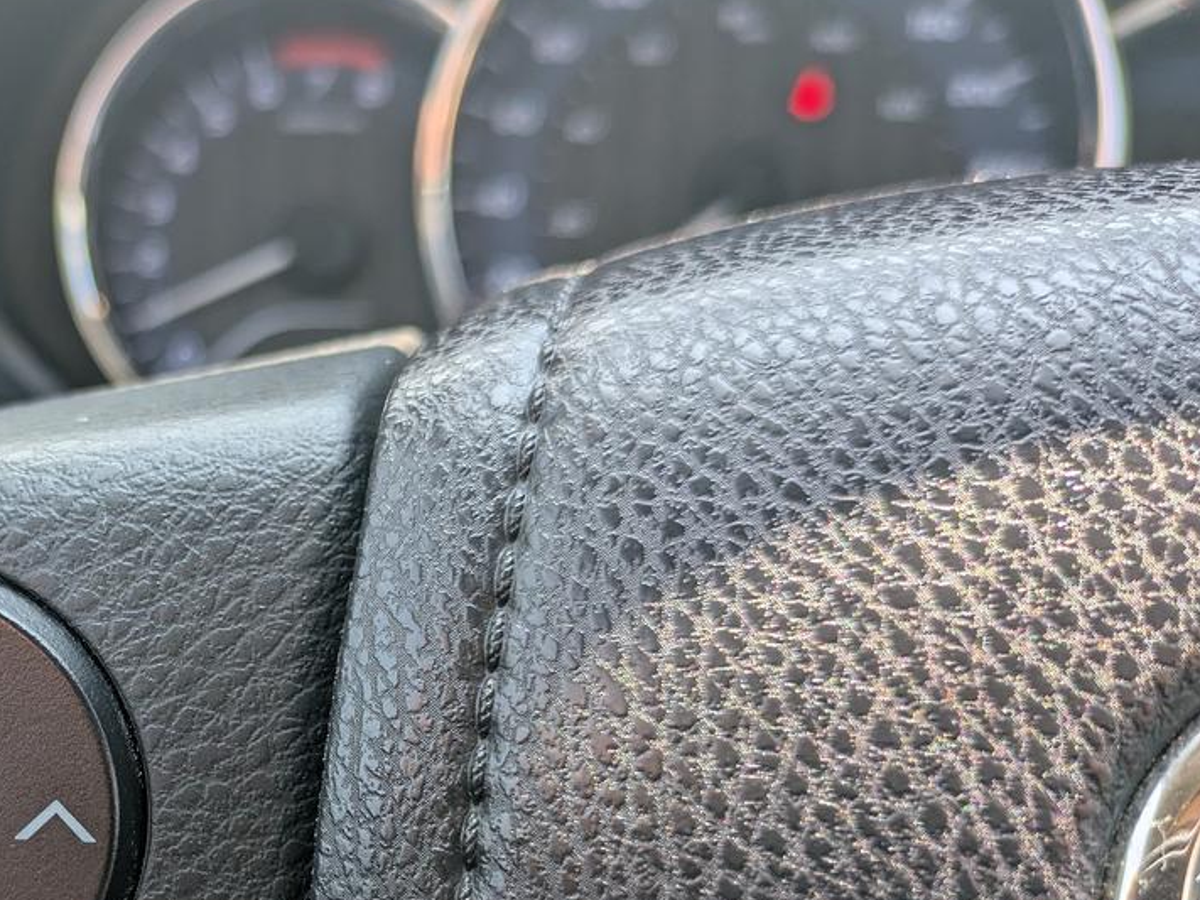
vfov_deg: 31.2
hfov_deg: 39.5
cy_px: 736
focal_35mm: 45
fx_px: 1560
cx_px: 151
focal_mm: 5.43
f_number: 1.89
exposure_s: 1/219
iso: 58
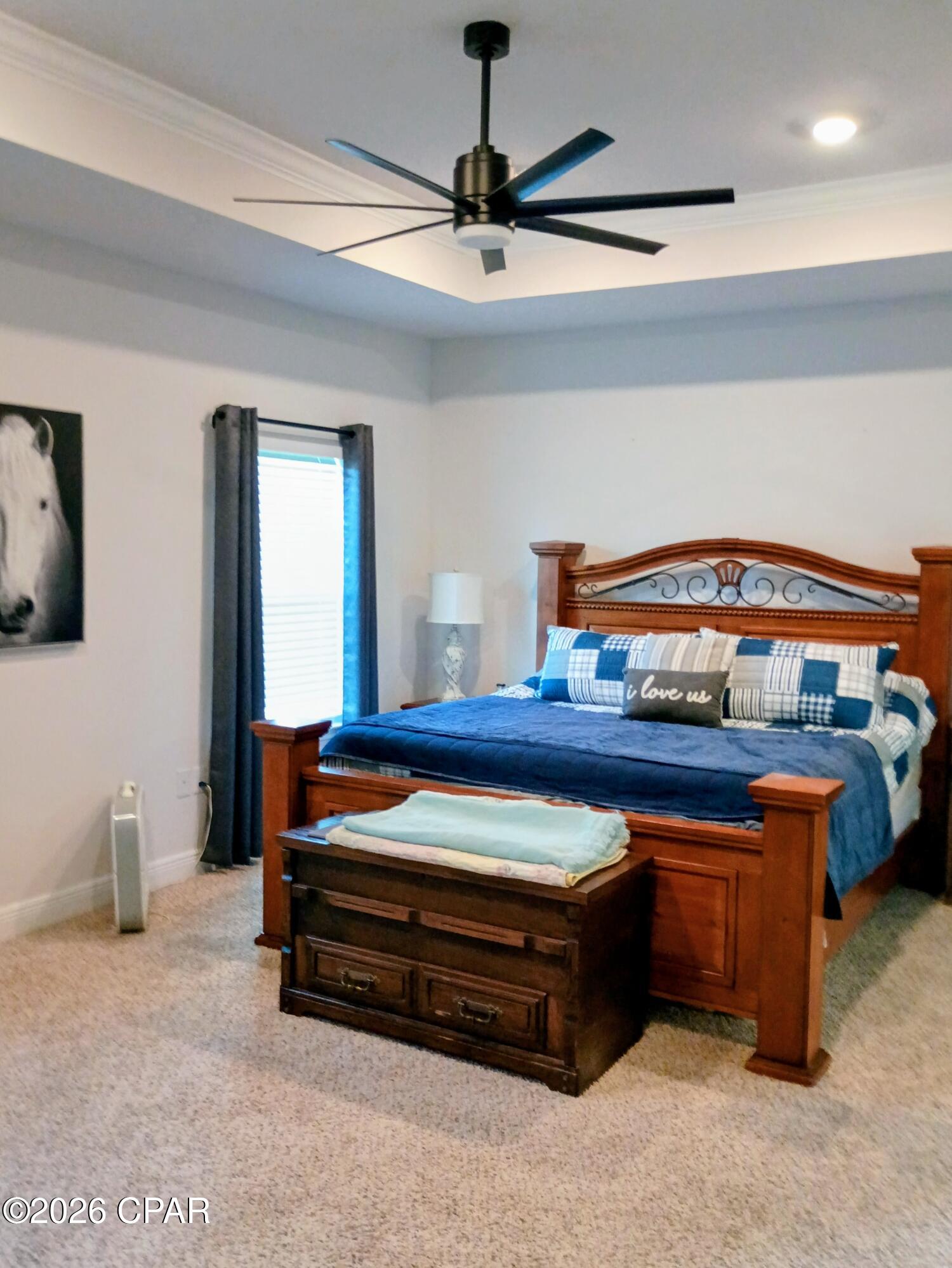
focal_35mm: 29
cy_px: 634
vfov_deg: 61.7
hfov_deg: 48.2
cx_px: 476
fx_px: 1063
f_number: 1.8
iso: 883
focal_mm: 4.27
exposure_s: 1/40
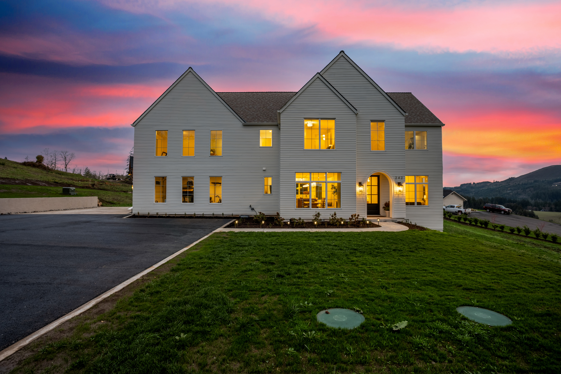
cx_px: 280
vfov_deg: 70.4
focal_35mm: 17
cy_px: 187
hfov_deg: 93.3
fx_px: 265
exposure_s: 1.3
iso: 640
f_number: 8
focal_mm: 17
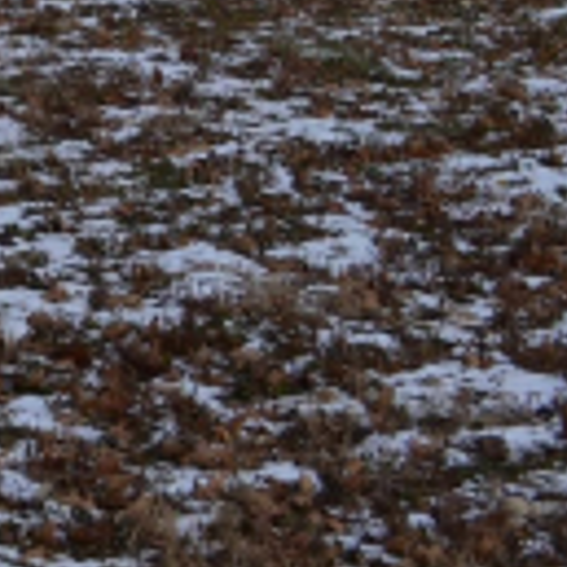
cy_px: -488
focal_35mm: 148
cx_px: -901
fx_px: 2743
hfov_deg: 10.0
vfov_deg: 11.0
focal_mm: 20
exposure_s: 1/250
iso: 100
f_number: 8
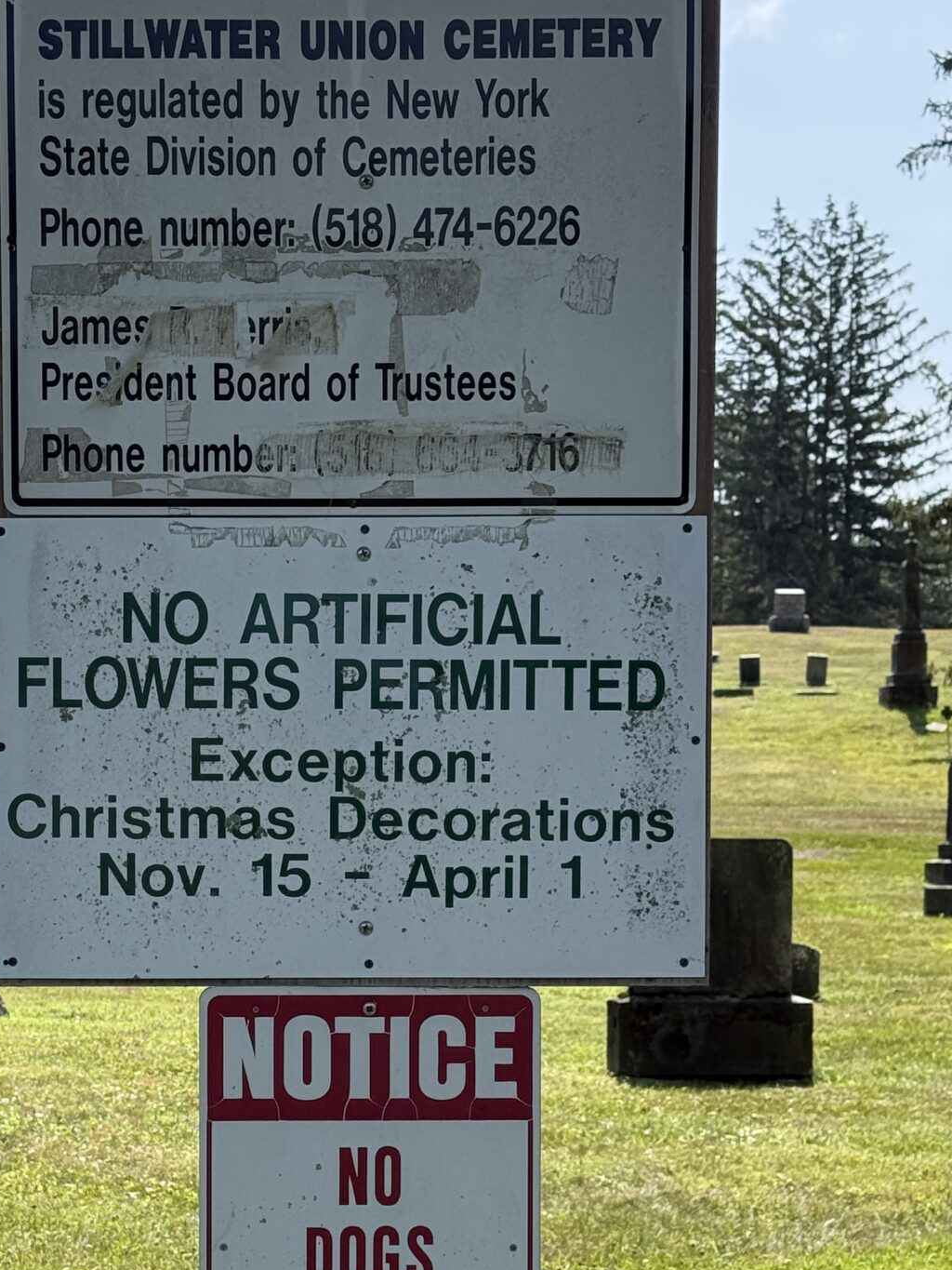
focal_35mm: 90
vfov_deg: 21.5
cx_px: 312
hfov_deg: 16.4
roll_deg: -0.9
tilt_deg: -1.8
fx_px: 3300
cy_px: 1011
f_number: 1.78
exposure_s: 1/2976
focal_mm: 6.76
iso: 100
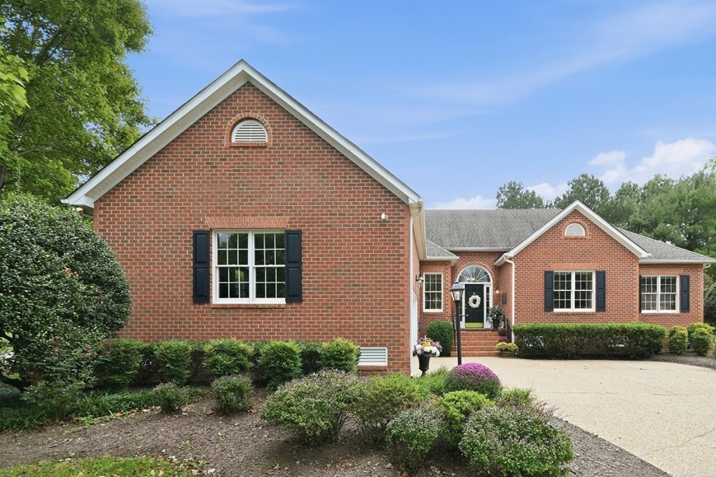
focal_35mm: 15
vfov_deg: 76.9
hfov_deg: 99.1
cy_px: 271
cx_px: 429
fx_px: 298
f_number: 8
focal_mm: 12
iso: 320
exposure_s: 1/100
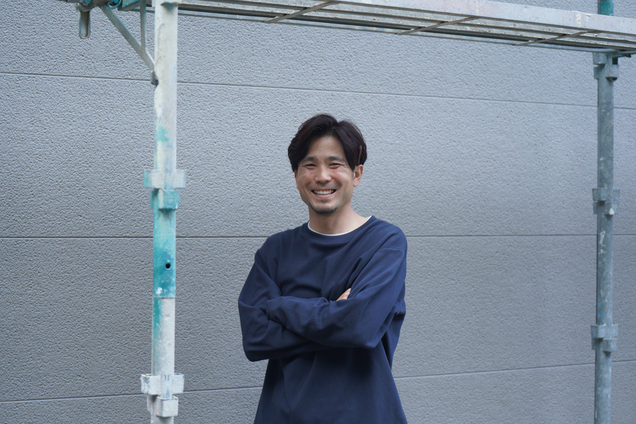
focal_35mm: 70
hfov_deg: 28.8
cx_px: 318
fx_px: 1237
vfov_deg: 19.5
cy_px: 212
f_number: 2.8
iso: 800
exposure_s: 1/320
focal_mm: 70
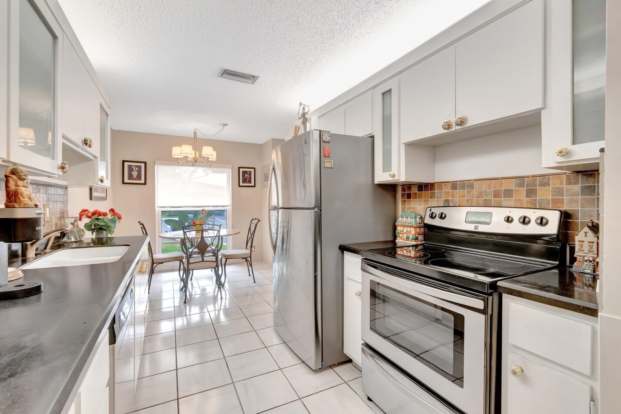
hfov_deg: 100.4
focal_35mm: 15
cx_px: 310
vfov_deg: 77.3
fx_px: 259
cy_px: 207
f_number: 8
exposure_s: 1/20
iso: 1100
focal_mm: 10
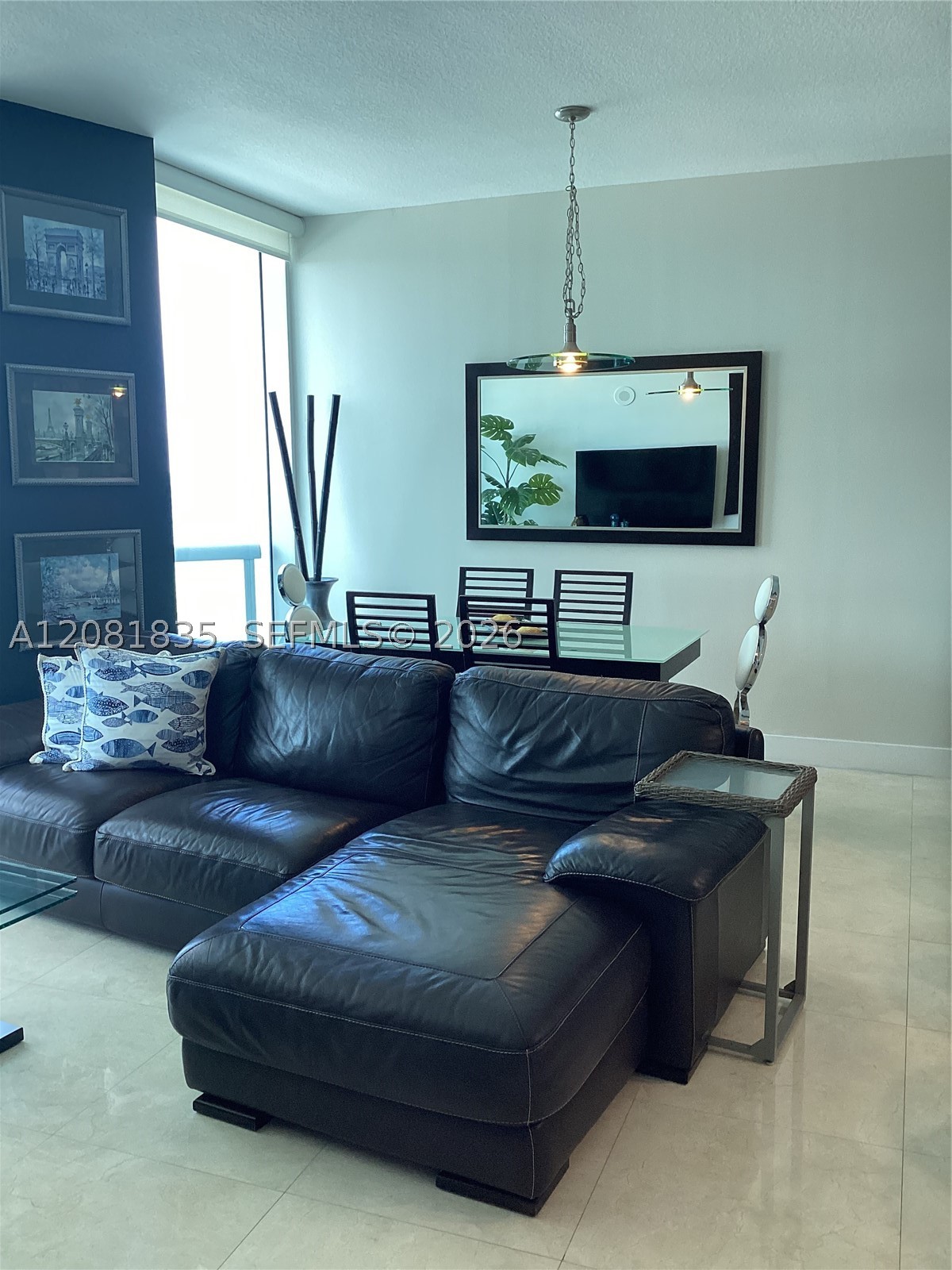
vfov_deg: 58.4
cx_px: 476
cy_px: 635
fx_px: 1137
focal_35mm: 31
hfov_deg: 45.4
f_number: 2.4
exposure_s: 1/100
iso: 80
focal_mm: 3.3
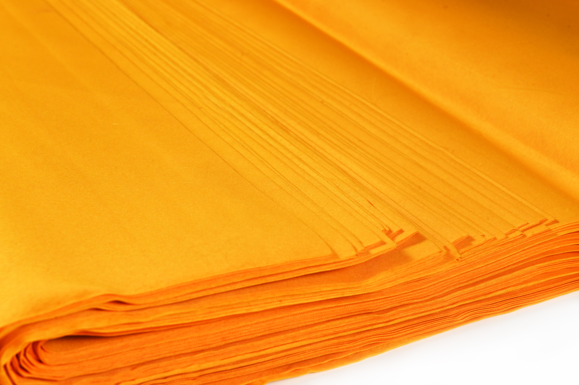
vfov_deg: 21.9
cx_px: 290
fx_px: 996
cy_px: 192
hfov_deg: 32.4
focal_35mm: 62
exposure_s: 1/640
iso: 320
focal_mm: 62
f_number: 11
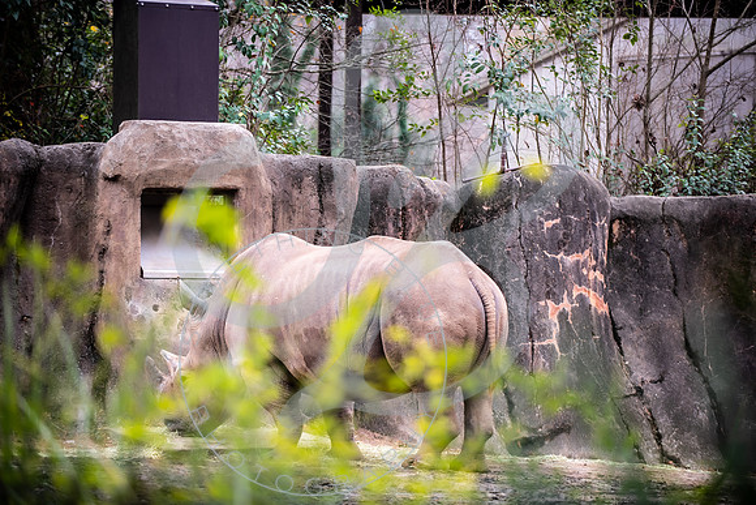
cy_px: 252
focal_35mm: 135
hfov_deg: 15.2
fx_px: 2836
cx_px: 378
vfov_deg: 10.2
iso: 200
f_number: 2.8
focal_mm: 135
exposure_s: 1/250
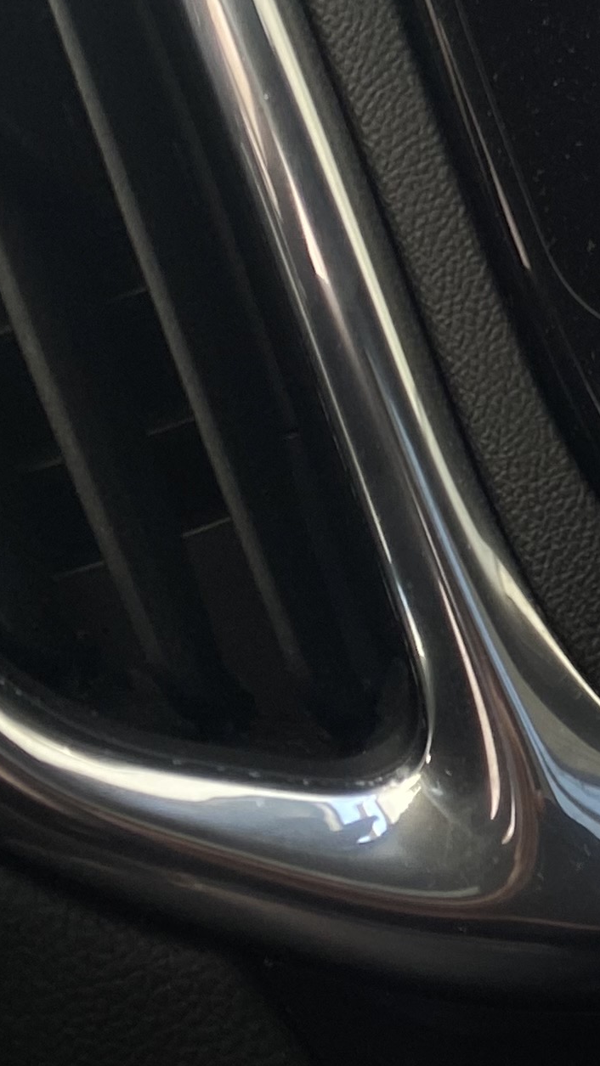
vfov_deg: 23.3
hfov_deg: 11.3
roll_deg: -4.2
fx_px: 2574
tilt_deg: -18.7
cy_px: 381
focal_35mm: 91
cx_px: 1378
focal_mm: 4.25
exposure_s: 1/175
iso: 32
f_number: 1.8
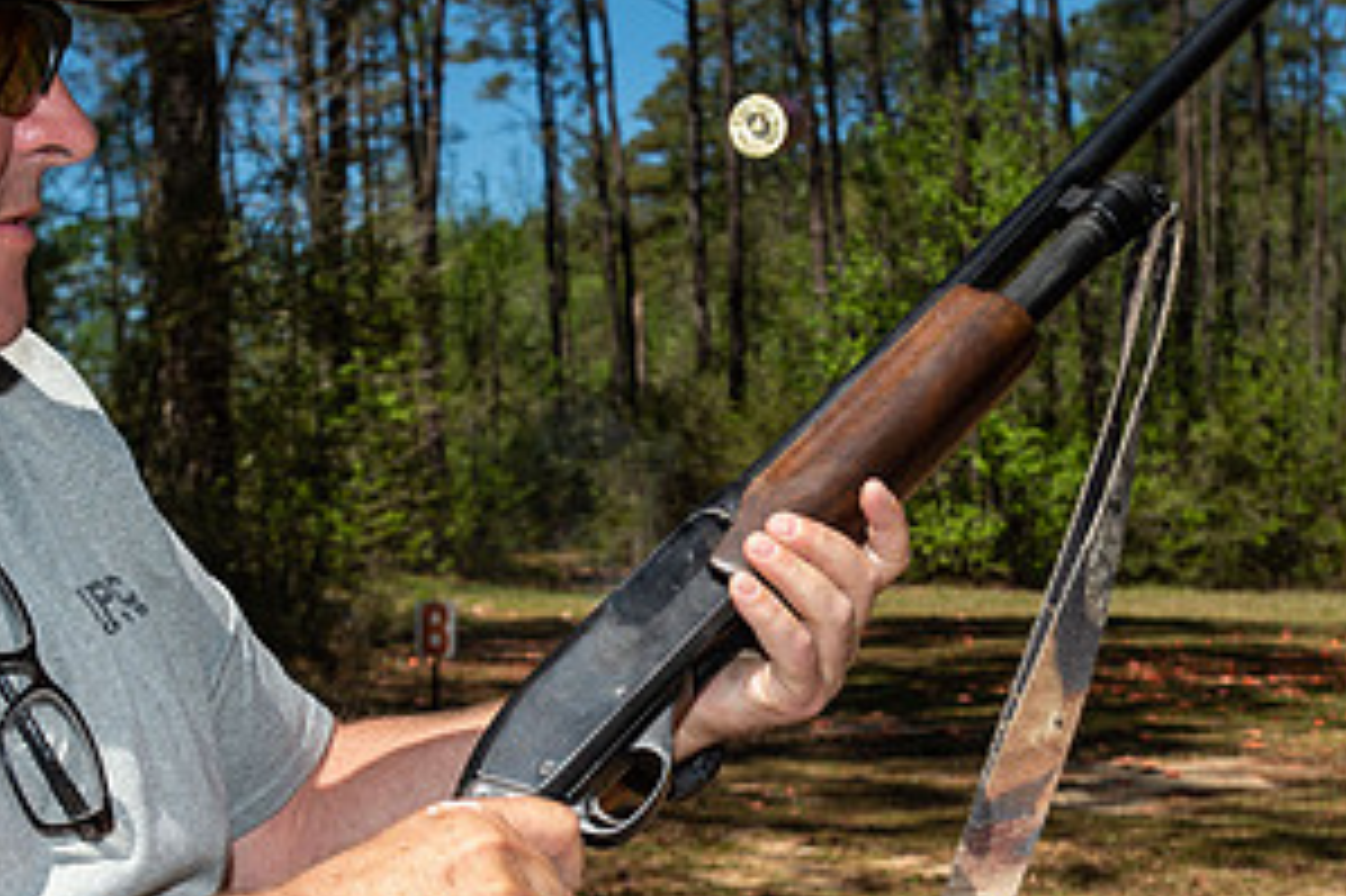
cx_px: 675
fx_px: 2541
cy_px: 824
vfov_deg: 19.6
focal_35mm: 68
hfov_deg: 29.7
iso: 100
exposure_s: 1/250
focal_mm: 35
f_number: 8
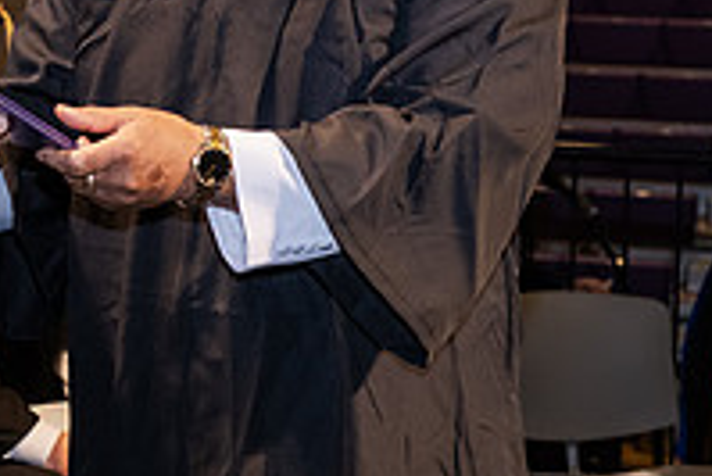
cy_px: -16
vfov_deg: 7.6
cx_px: -97
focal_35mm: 181
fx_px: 3582
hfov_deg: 11.2
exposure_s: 1/200
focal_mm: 62
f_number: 6.3
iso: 1600
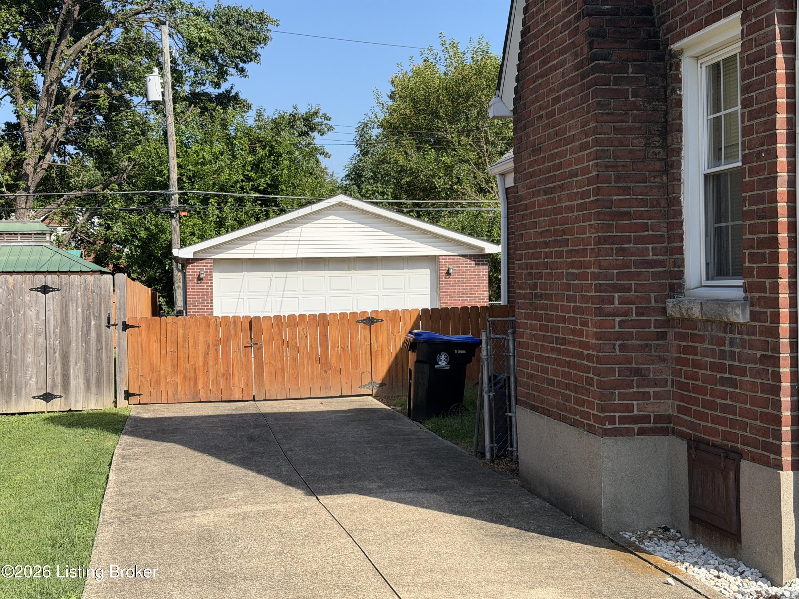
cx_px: 400
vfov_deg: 30.3
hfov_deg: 39.7
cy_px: 300
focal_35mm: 48
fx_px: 1108
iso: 80
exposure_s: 1/4098
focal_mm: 6.76
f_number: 1.78
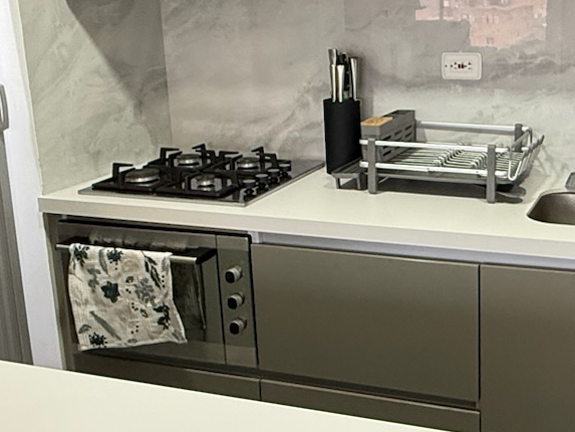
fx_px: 831
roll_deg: +0.8
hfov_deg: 37.3
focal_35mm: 50
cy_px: 172
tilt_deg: -13.7
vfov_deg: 29.0
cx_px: 430
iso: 320
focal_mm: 2.22
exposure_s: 1/60
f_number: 2.2
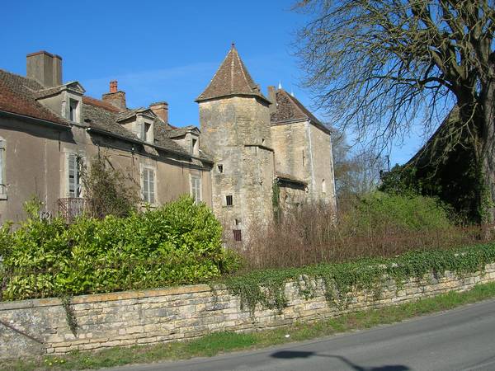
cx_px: 248
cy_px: 186
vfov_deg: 41.8
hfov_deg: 54.0
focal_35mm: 34
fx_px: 486
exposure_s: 1/425
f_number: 4.9
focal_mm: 5.7
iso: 50
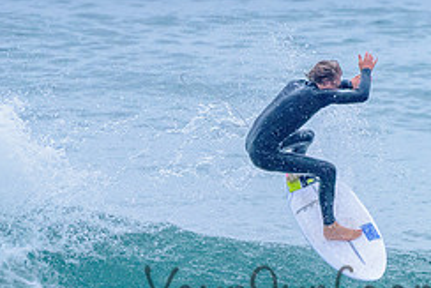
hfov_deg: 1.4
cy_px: 244
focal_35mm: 1454
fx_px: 17417
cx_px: 275
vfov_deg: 0.9
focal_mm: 500
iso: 3200
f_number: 5.6
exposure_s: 1/2000
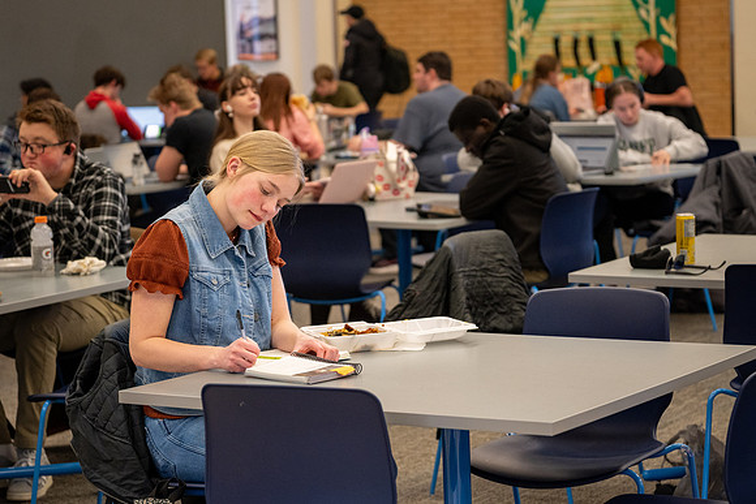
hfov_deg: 20.9
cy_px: 304
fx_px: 2051
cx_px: 380
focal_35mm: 98
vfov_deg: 14.0
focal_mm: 70
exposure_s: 1/160
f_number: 2.8
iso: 640
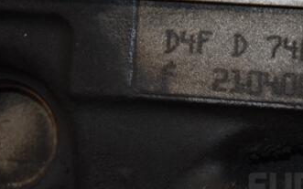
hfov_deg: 10.8
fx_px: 1602
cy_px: 65
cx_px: 232
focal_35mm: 194
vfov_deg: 6.8
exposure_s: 1/60
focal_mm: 70
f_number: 5.3
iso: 800
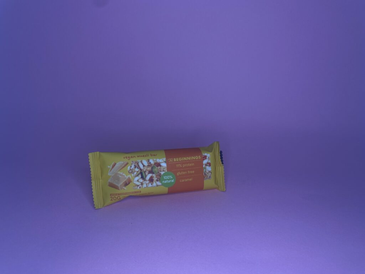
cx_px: 182
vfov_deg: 53.1
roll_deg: -0.5
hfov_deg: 67.3
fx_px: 274
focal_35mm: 26
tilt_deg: -24.3
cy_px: 137
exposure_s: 1/122
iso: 40
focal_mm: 4.25
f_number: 1.8
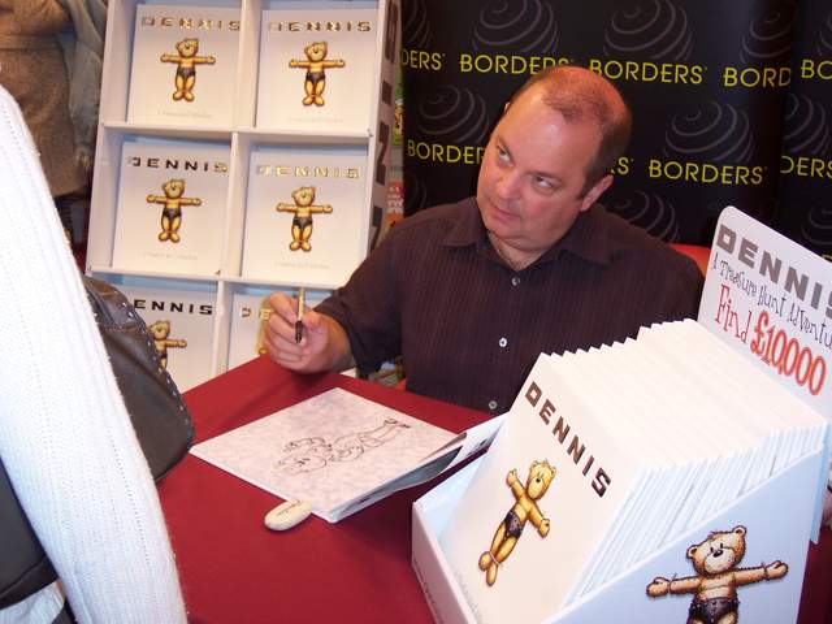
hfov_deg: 37.5
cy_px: 312
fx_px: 1226
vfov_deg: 28.6
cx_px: 416
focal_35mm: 51
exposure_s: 1/30
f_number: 3.4
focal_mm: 10.7
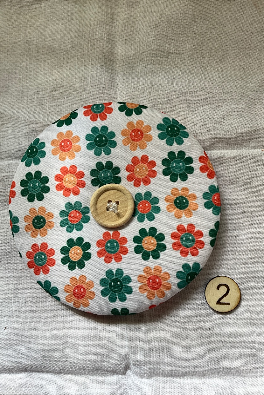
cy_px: 194
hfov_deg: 42.3
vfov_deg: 60.3
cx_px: 135
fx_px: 341
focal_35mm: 31
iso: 25
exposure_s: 1/122
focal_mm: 3
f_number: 1.8
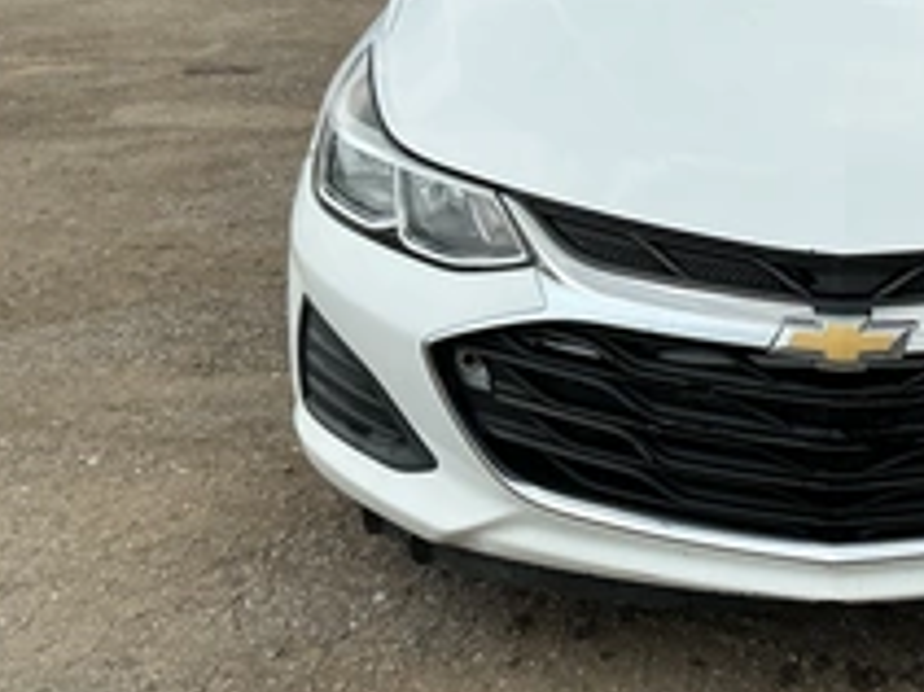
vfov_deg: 27.3
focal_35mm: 53
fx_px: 1414
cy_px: 228
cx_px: 845
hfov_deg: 34.1
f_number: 1.8
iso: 25
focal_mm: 3
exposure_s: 1/2801
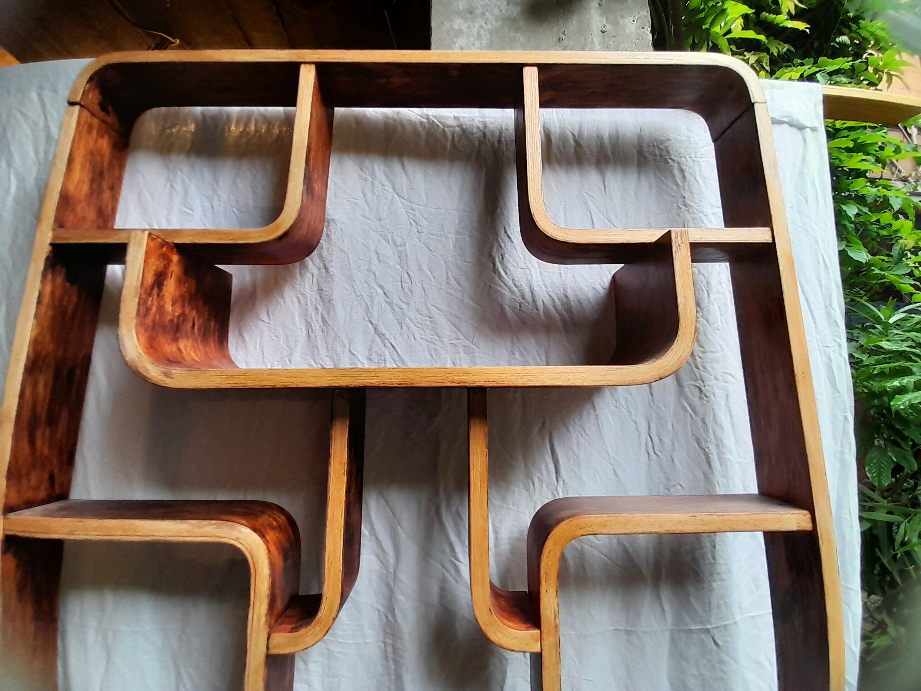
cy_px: 346
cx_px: 460
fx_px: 346
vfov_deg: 89.9
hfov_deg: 106.2
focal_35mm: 13
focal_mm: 1.13
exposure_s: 1/50
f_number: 2.2
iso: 50
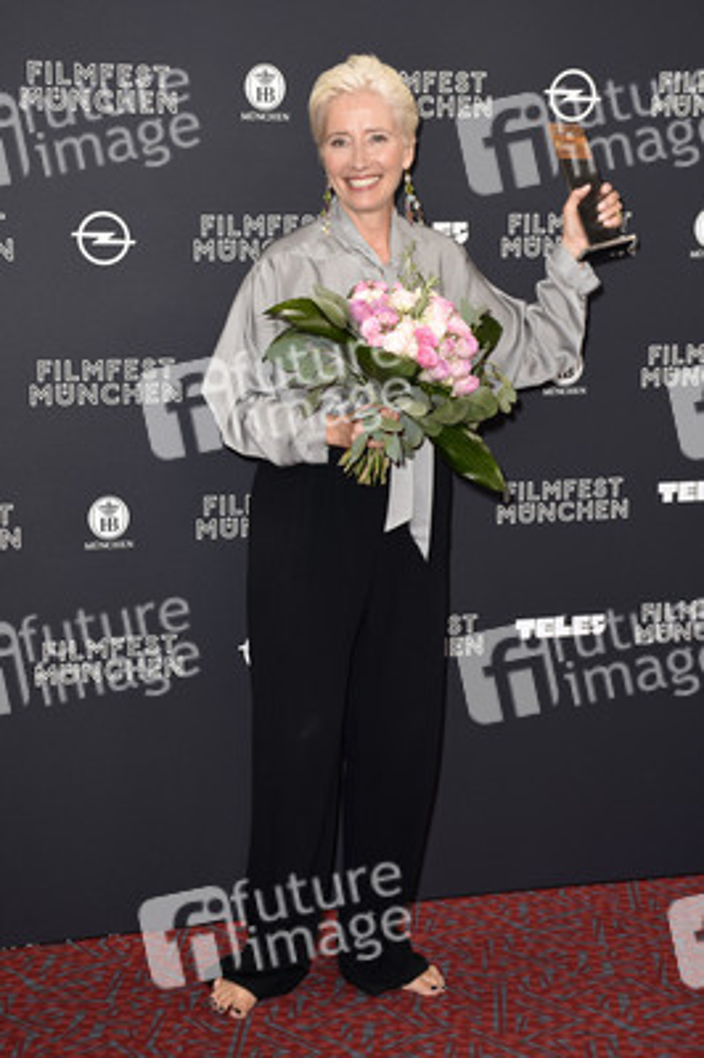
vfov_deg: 31.9
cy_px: 529
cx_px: 352
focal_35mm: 63
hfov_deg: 21.5
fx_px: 1851
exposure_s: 1/125
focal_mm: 42
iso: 250
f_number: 6.3
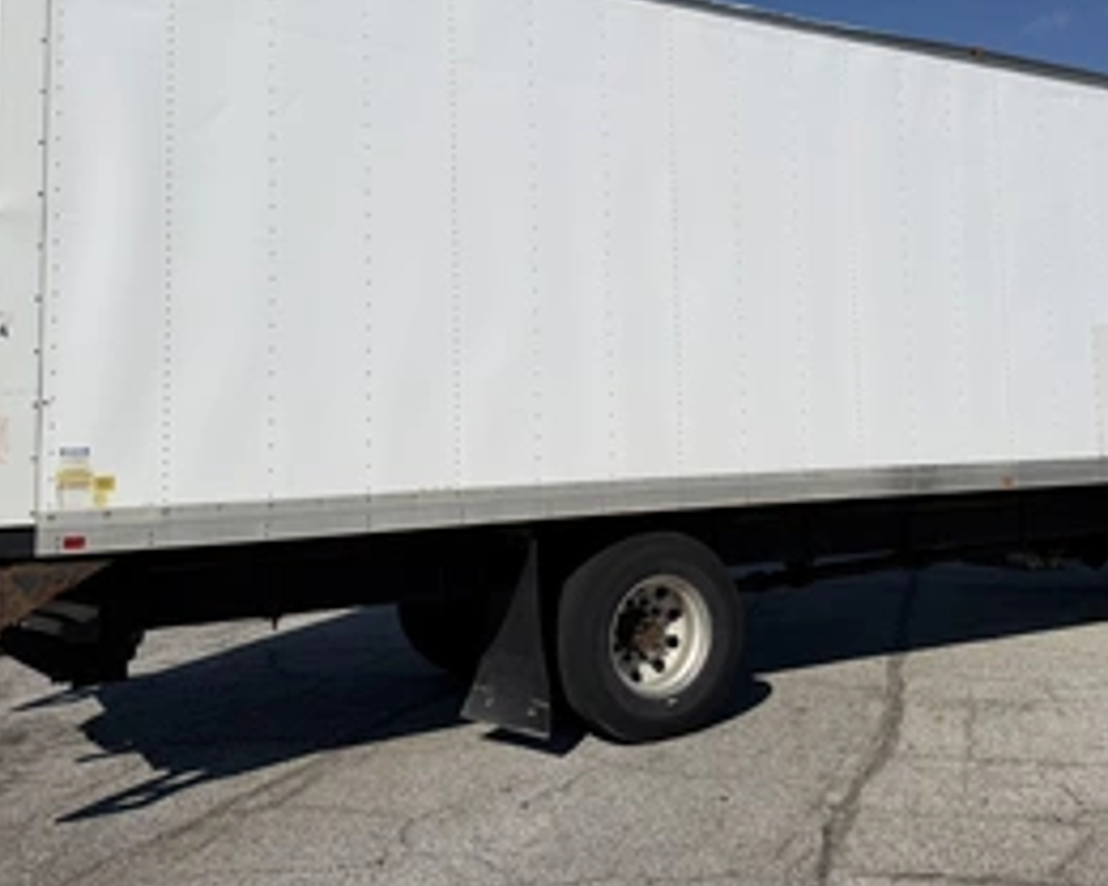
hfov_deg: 49.9
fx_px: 1181
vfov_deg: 40.8
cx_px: 678
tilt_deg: +4.3
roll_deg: +2.5
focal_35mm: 36
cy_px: 319
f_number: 1.78
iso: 80
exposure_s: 1/17544
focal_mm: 6.76
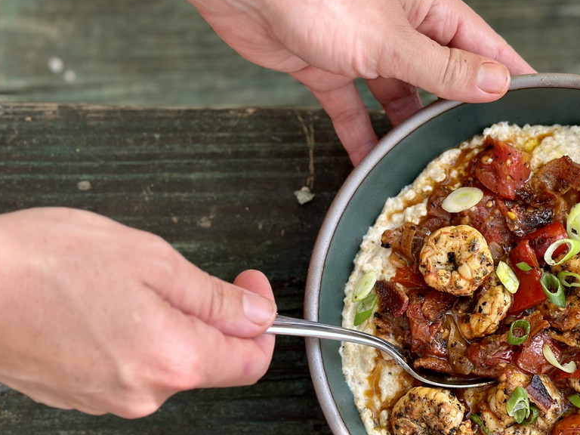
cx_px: 449
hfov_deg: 25.6
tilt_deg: -79.4
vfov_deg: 19.6
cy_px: 280
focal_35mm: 75
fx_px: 1257
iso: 80
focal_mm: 6.86
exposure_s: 1/230
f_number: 1.78
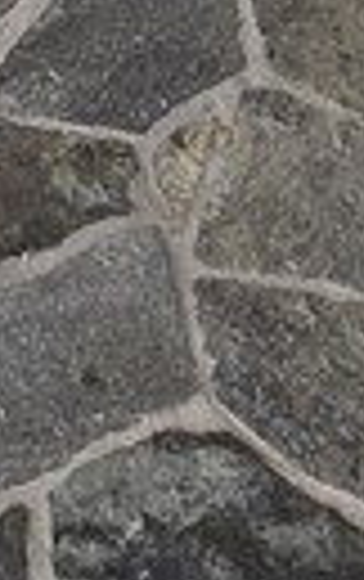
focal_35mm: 109
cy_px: -904
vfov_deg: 13.0
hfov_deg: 11.4
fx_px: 1724
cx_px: -238
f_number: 2.2
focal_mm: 2.2
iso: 80
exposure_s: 1/60
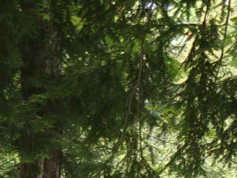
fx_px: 2533
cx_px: 147
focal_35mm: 370
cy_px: 338
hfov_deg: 5.4
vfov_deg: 4.0
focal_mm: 14
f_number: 5.4
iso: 80
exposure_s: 1/56
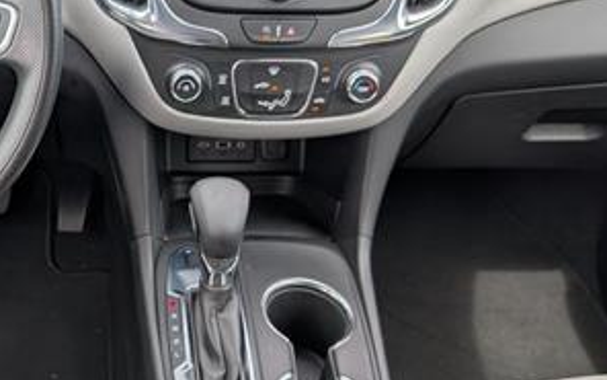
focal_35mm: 55
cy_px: 224
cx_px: 127
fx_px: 910
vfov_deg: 23.5
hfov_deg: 35.8
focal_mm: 6.9
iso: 20
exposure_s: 1/1250
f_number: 1.68
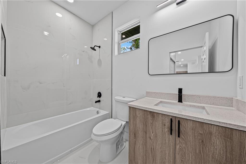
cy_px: 82
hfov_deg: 112.6
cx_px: 123
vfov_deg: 90.0
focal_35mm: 12
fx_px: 82
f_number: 9
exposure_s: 1/4
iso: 200
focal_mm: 12
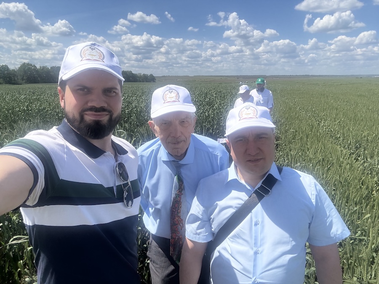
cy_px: 142
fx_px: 252
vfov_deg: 58.9
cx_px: 190
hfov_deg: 73.9
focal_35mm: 23
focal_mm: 2.69
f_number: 1.9
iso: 40
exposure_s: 1/1284
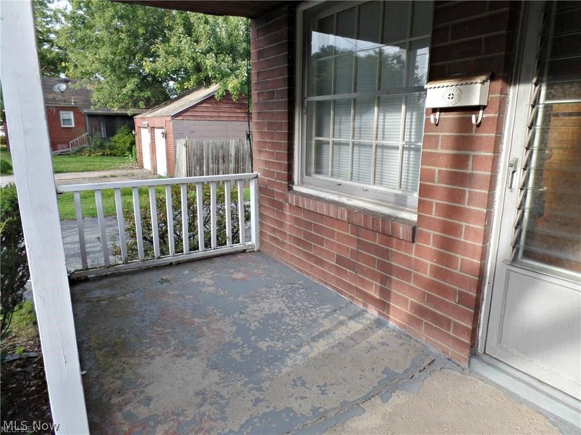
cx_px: 290
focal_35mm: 23
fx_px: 386
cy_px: 218
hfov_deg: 73.9
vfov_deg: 58.9
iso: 80
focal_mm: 4.1
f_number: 3.5
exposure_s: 1/125
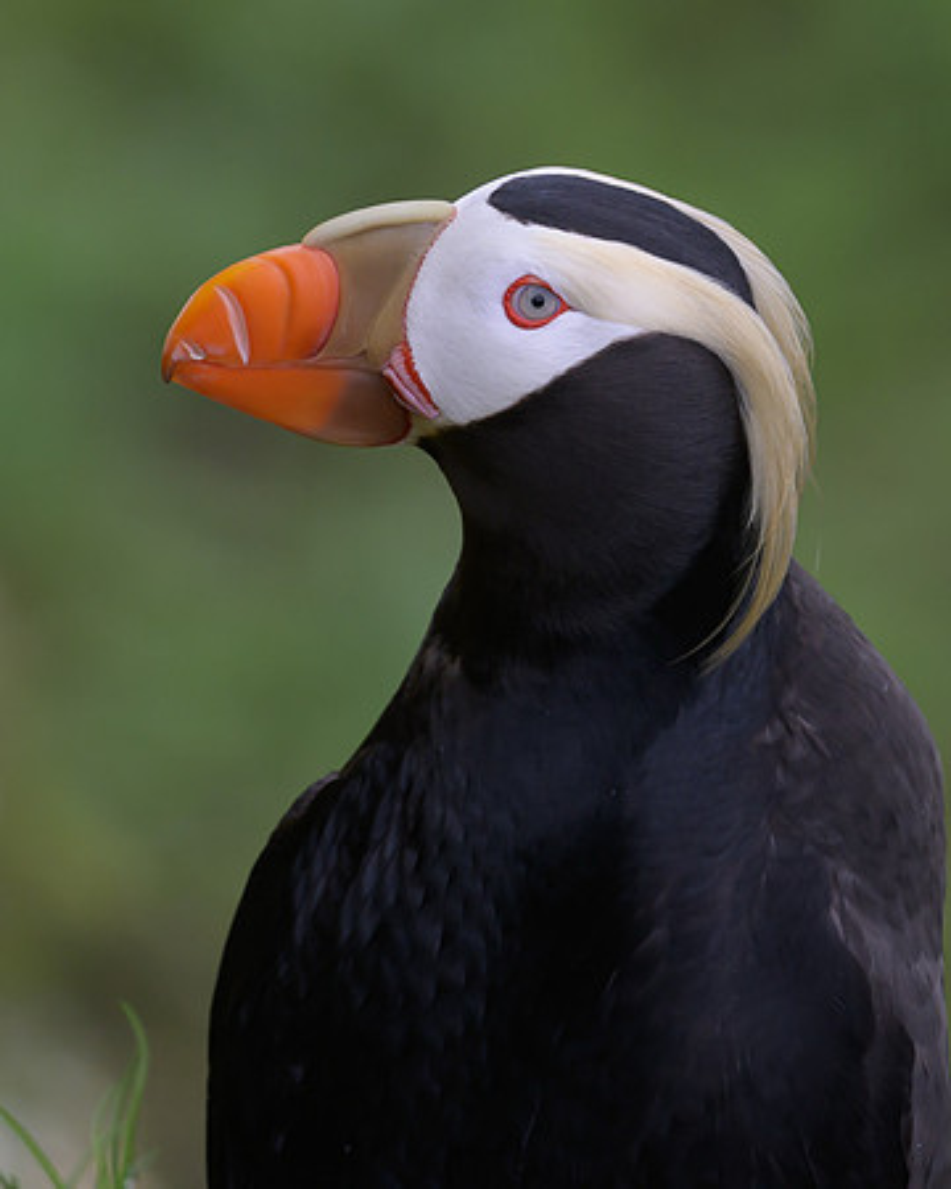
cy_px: 347
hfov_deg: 1.4
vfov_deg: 1.7
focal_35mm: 1116
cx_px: 558
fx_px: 39272
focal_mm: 560
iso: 800
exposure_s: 1/500
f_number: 11
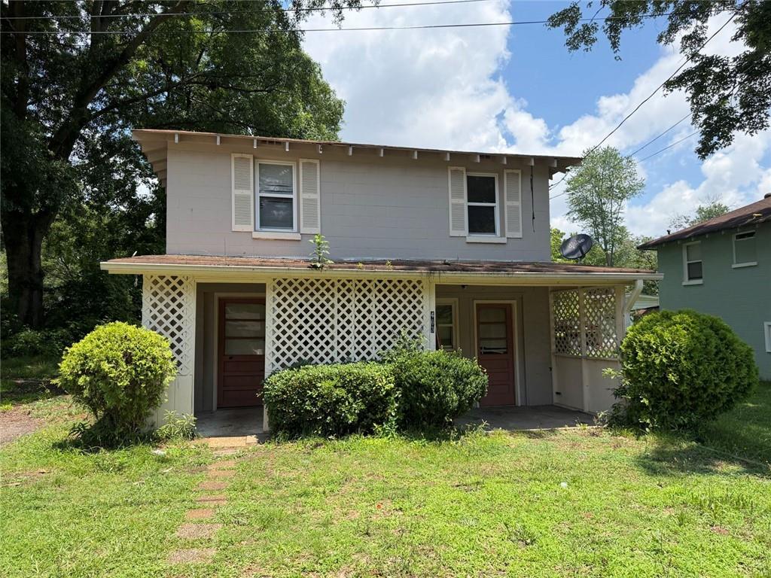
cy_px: 289
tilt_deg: +3.9
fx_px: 535
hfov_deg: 71.6
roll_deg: +1.7
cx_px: 386
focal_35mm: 24
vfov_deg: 56.8
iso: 100
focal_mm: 6.76
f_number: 1.78
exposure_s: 1/3953
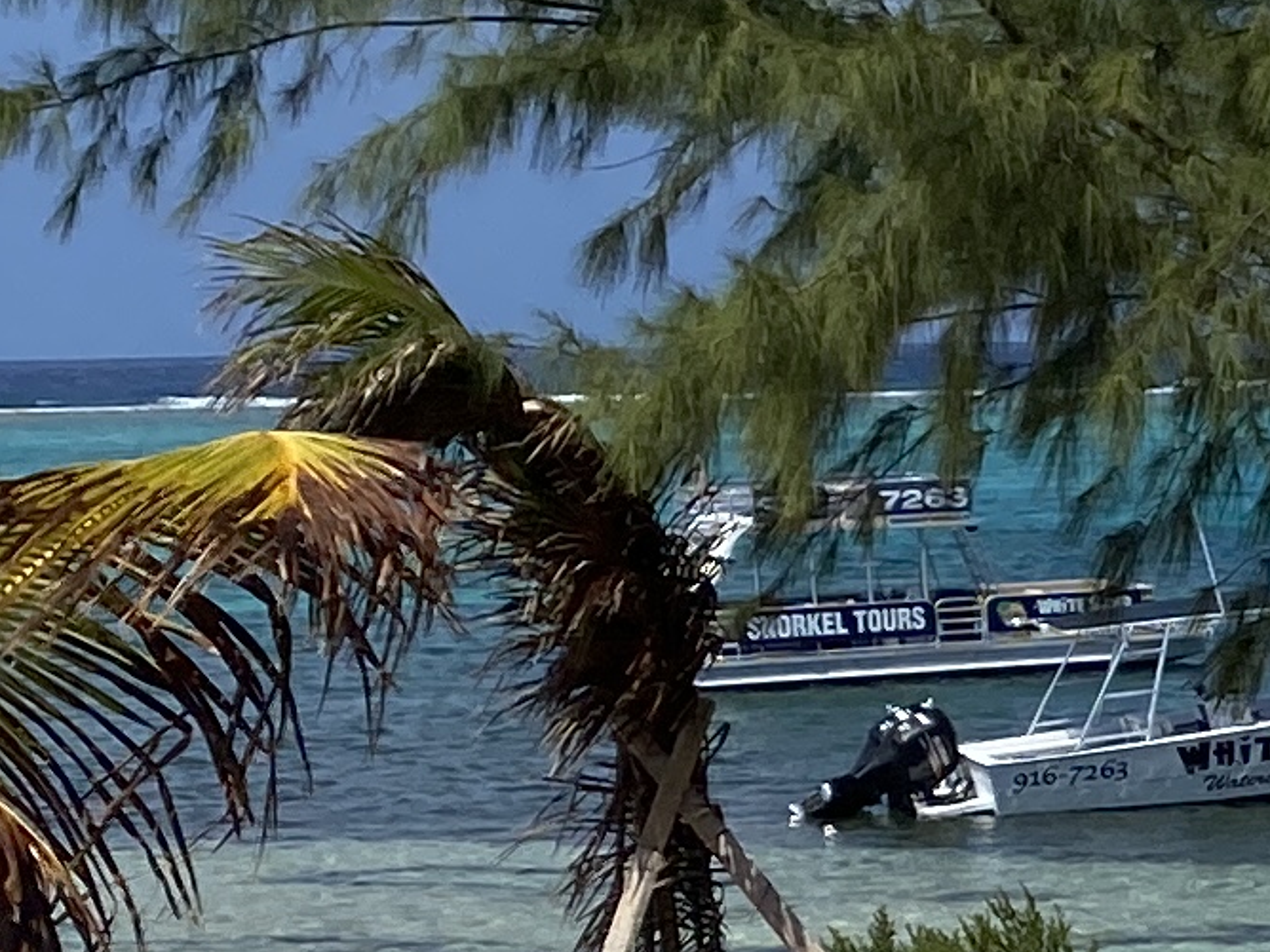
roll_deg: +1.8
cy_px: 1205
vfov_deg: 9.3
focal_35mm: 157
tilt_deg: -8.5
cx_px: 2582
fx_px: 5760
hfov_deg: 11.3
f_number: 1.8
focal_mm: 4.25
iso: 32
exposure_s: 1/8264
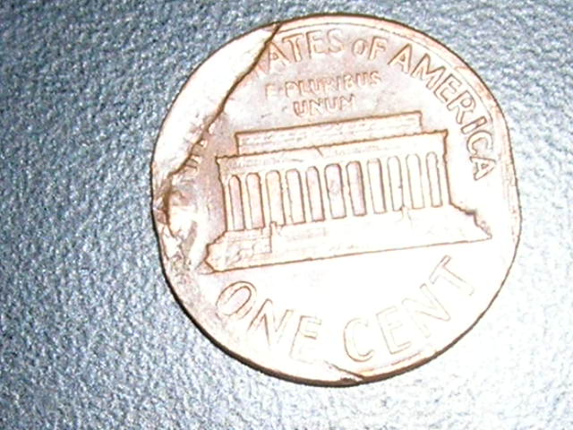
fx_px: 563
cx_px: 286
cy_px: 215
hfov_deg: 54.0
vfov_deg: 41.8
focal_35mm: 34
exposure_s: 1/60.1
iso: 50
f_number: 4.9
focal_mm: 5.7
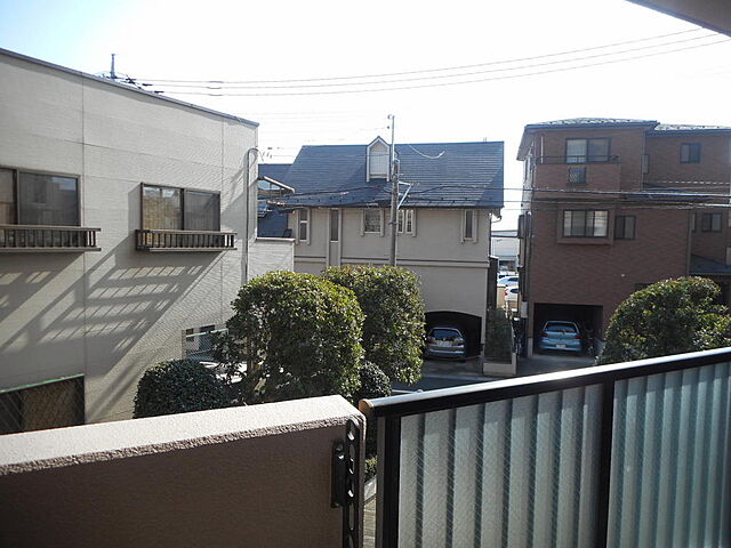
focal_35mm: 25
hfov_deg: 69.4
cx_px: 366
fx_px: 528
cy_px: 274
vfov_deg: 54.9
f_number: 3.7
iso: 80
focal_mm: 4.5
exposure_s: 1/250
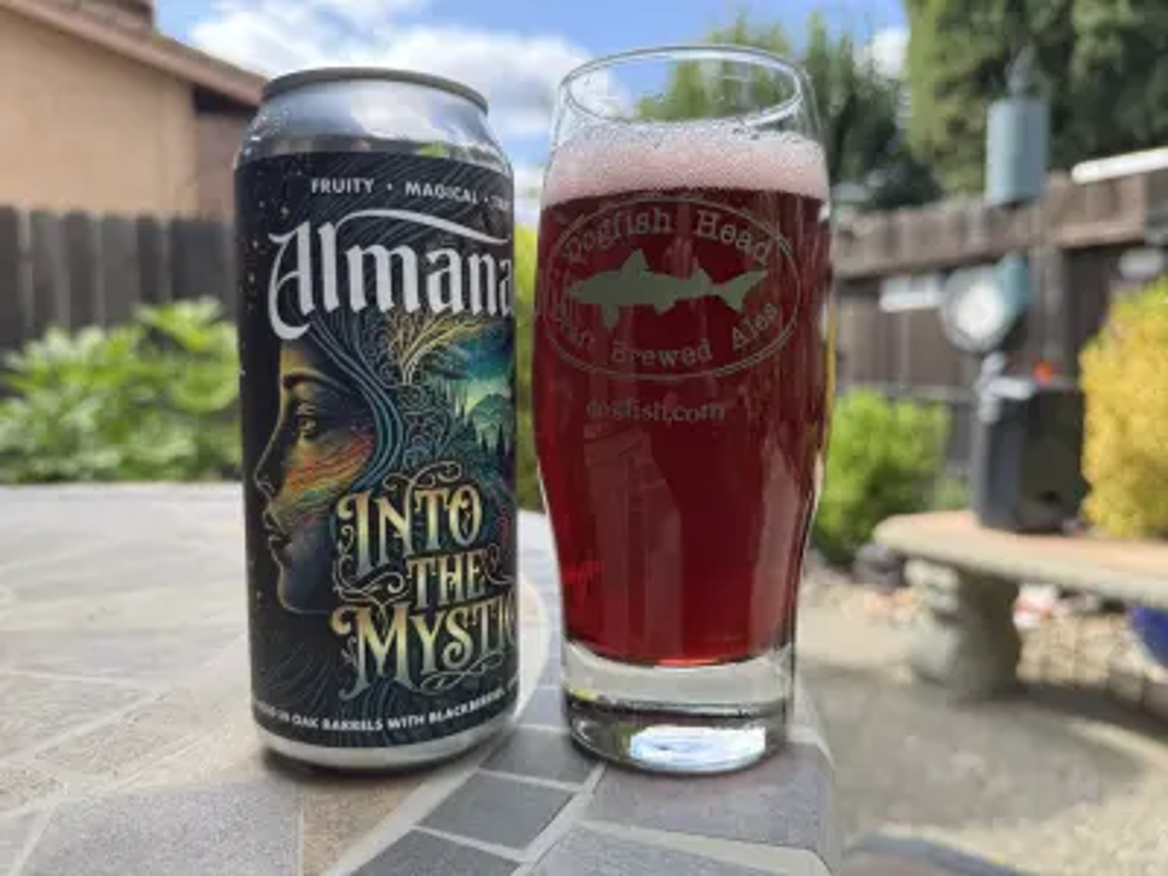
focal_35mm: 24
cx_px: 584
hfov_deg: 71.6
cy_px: 438
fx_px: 810
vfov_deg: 56.8
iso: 80
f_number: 1.78
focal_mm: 6.76
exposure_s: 1/756
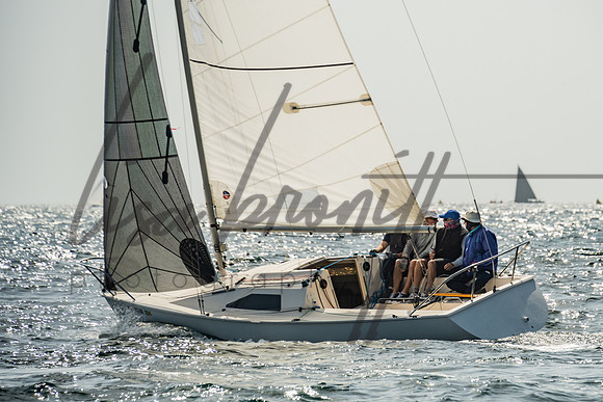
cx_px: 404
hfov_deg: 7.5
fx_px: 4587
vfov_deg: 5.0
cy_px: 205
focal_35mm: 274
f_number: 6.3
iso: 320
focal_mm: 200
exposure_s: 1/1250
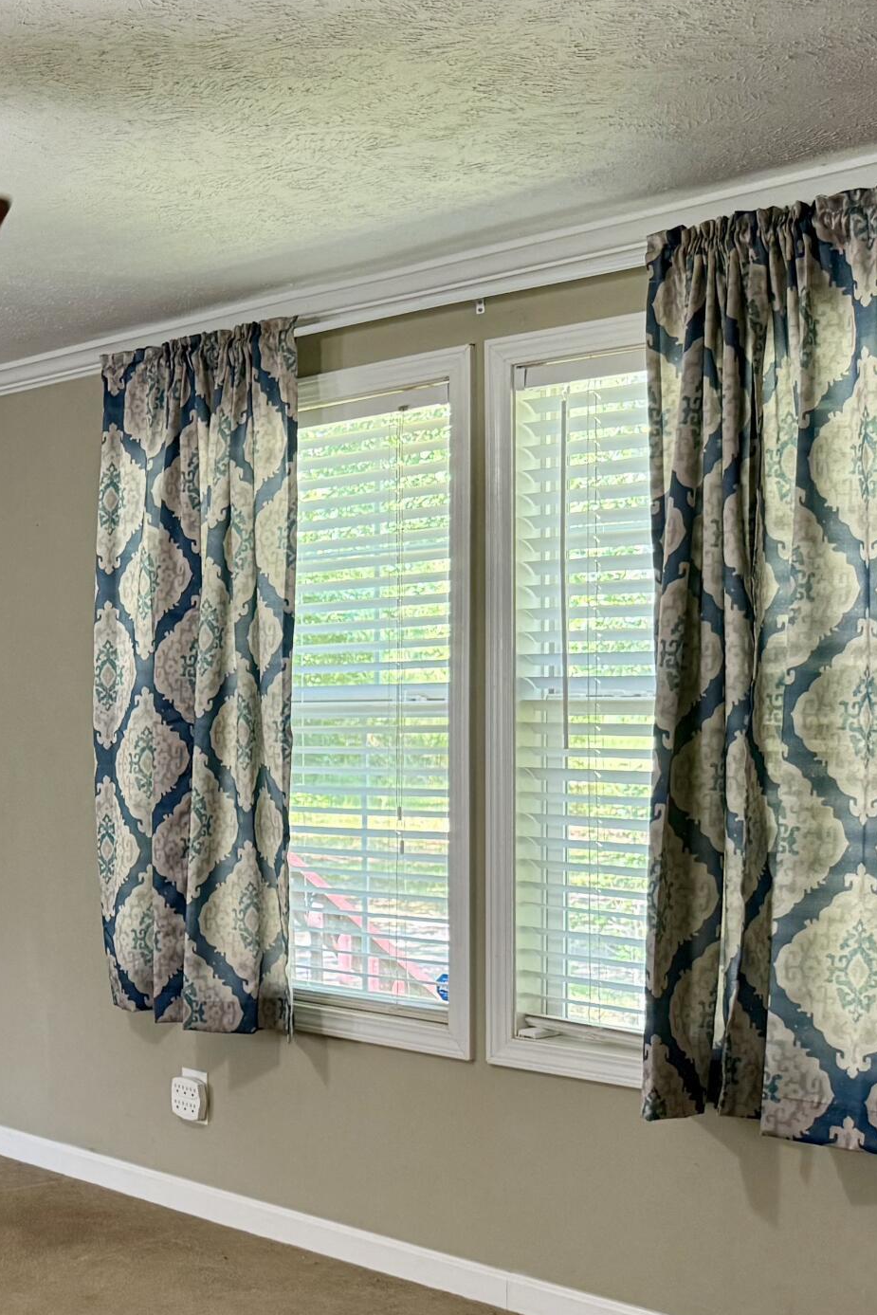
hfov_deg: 22.1
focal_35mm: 54
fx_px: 1973
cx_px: -313
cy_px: 796
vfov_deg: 36.7
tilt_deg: -3.1
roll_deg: +0.8
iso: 200
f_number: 1.78
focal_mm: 6.76
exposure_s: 1/63
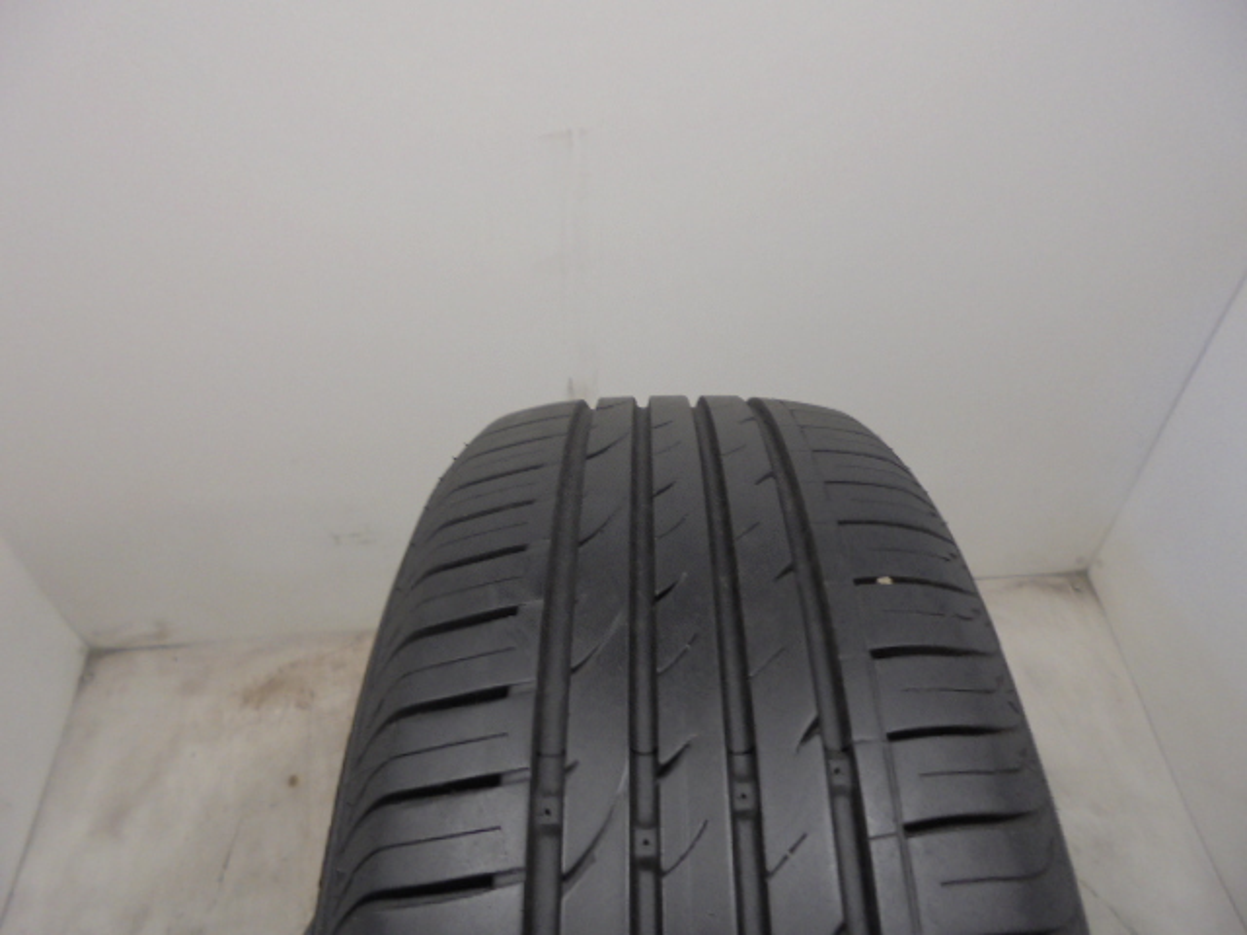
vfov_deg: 53.1
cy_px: 468
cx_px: 624
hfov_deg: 67.3
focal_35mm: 26
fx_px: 937
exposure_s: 1/30
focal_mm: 4.6
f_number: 3.5
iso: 100
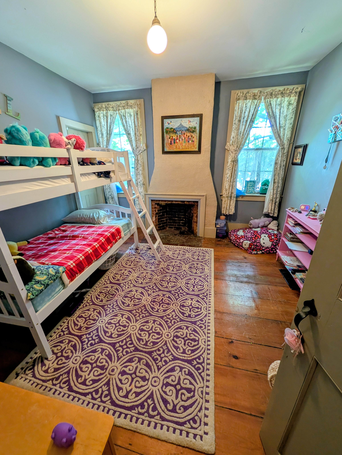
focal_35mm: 12
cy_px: 228
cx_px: 171
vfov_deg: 110.5
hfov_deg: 94.6
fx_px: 158
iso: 43
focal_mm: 2.02
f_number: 1.7
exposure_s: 1/23.8
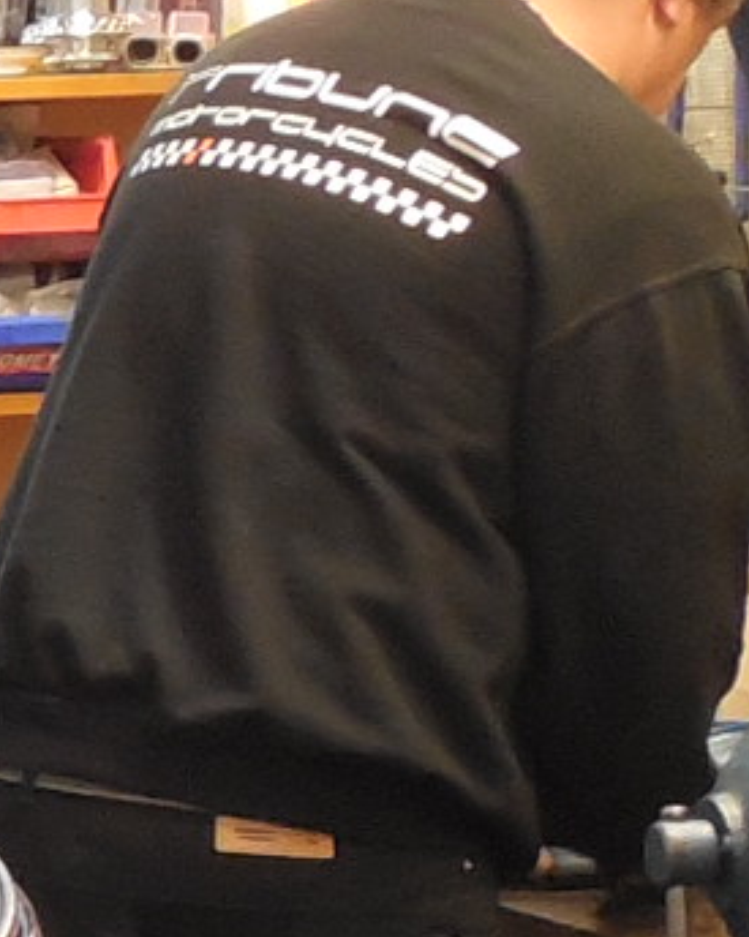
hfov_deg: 7.2
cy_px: 496
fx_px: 5544
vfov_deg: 9.7
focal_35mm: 200
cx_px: -1125
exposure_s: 1/15
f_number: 3.6
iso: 400
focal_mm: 5.6
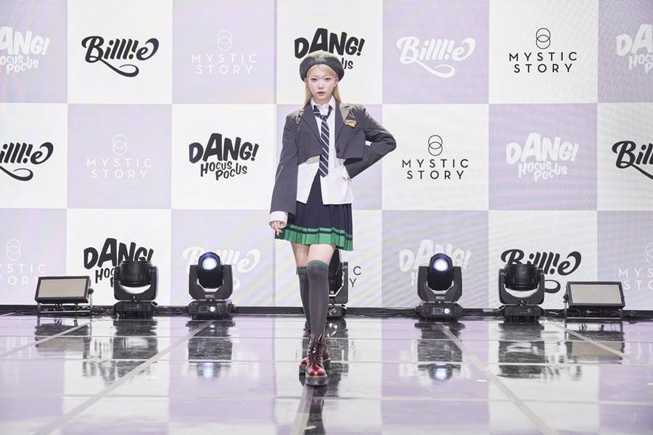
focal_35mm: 42
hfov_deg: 46.4
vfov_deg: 31.9
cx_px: 326
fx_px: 762
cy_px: 218
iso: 800
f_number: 4
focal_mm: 42
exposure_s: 1/160
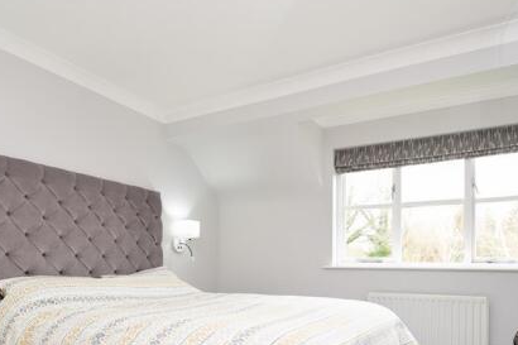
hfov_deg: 73.8
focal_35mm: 24
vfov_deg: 50.8
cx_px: 258
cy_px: 260
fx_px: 345
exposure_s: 1/40
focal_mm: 10
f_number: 5.6
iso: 400
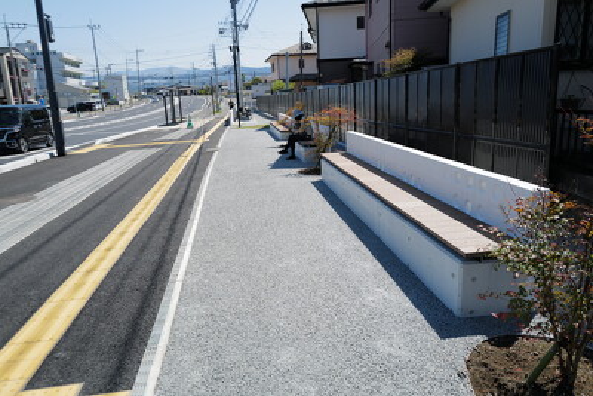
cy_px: 198
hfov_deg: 65.5
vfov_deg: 46.4
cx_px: 296
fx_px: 461
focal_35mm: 28
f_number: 5
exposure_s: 1/400
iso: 100
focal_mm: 28
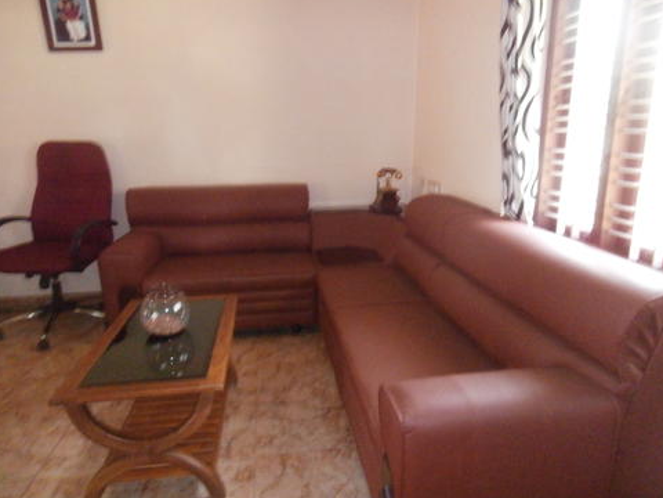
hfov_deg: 69.4
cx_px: 337
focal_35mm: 25
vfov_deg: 54.9
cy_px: 240
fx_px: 479
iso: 1250
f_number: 3
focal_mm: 4.2
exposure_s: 1/30
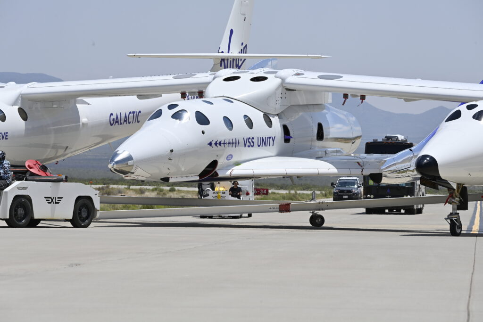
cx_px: 242
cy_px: 161
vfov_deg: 6.0
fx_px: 3086
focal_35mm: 230
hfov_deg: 8.9
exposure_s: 1/800
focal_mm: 230
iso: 200
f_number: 10
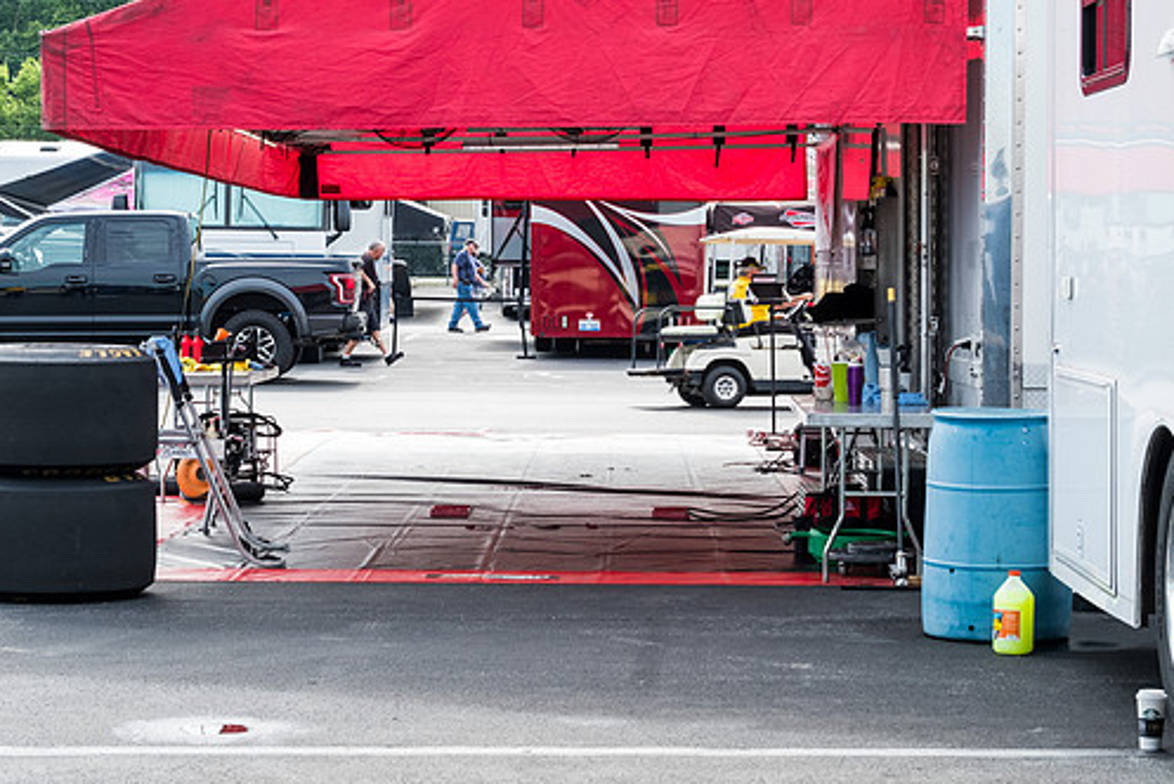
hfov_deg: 22.4
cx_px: 531
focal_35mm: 91
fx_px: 2969
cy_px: 429
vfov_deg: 15.0
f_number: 9
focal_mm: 52
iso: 400
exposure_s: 1/125
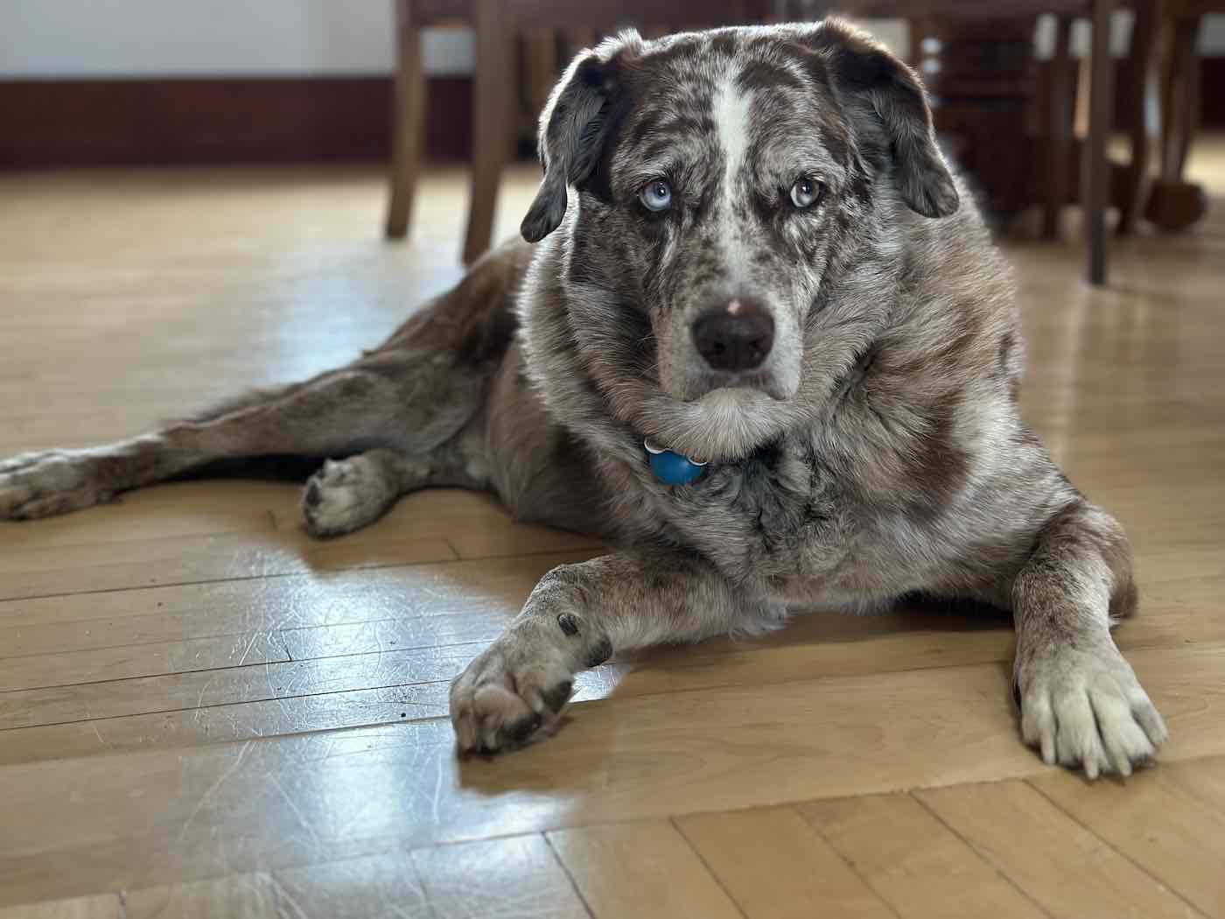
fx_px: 1699
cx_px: 612
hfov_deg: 39.7
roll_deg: +0.4
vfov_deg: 30.3
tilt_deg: -14.6
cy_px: 460
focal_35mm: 48
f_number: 1.78
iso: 400
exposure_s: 1/40
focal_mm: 6.86
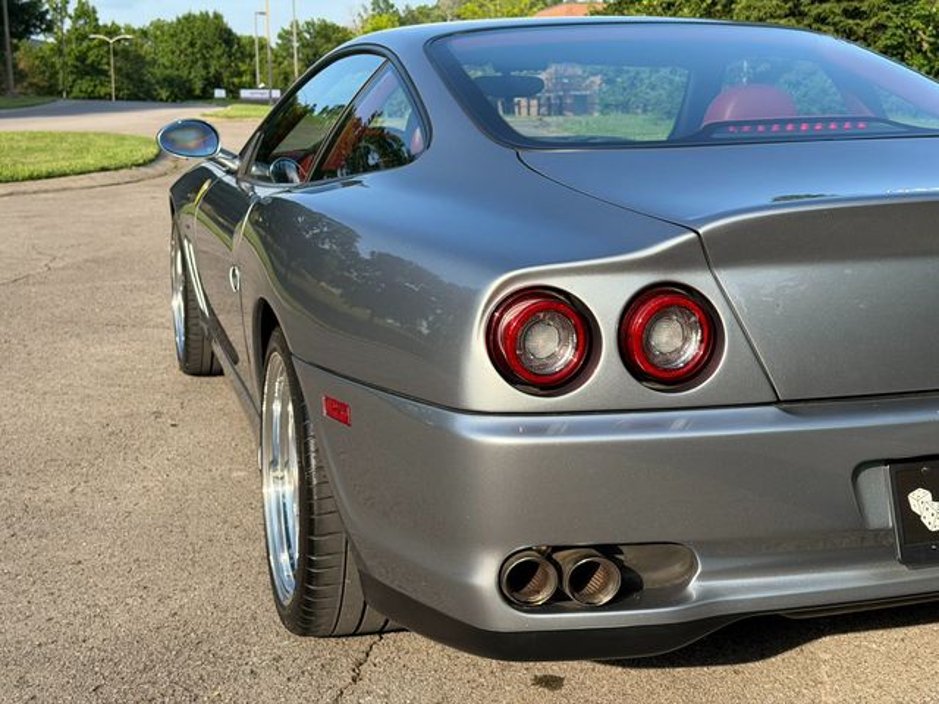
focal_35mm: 48
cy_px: 352
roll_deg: +1.0
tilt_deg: -9.5
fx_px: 1302
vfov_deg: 30.3
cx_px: 470
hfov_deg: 39.7
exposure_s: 1/1795
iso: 64
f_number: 1.78
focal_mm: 6.76
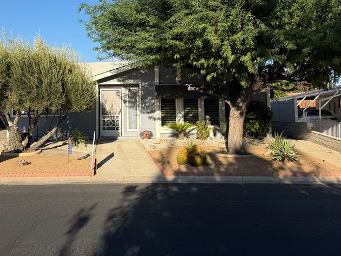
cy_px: 75
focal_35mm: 39
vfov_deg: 36.3
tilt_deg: +3.5
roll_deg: +1.6
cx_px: 130
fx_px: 384
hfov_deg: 47.5
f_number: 1.78
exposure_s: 1/3953
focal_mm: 6.76
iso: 80
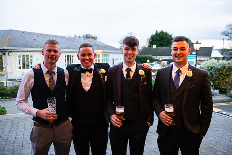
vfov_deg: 36.9
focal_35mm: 36
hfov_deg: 53.1
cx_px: 116
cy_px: 78
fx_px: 232
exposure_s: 1/160
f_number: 3.5
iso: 800
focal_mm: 36
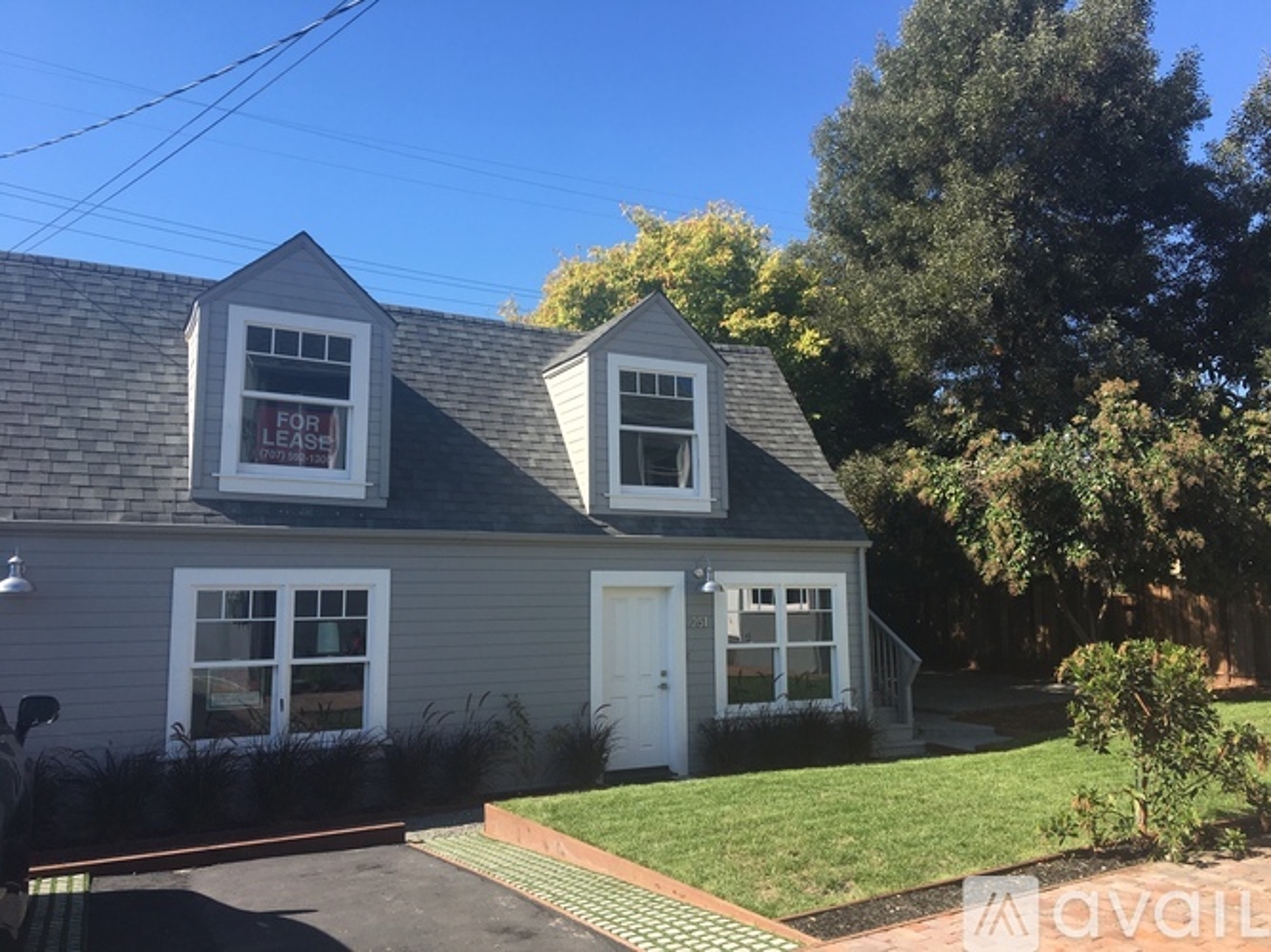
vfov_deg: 48.2
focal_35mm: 29
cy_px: 476
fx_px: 1065
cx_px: 636
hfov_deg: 61.7
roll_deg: -0.2
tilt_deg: +8.5
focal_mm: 4.15
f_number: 2.2
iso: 25
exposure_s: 1/1012
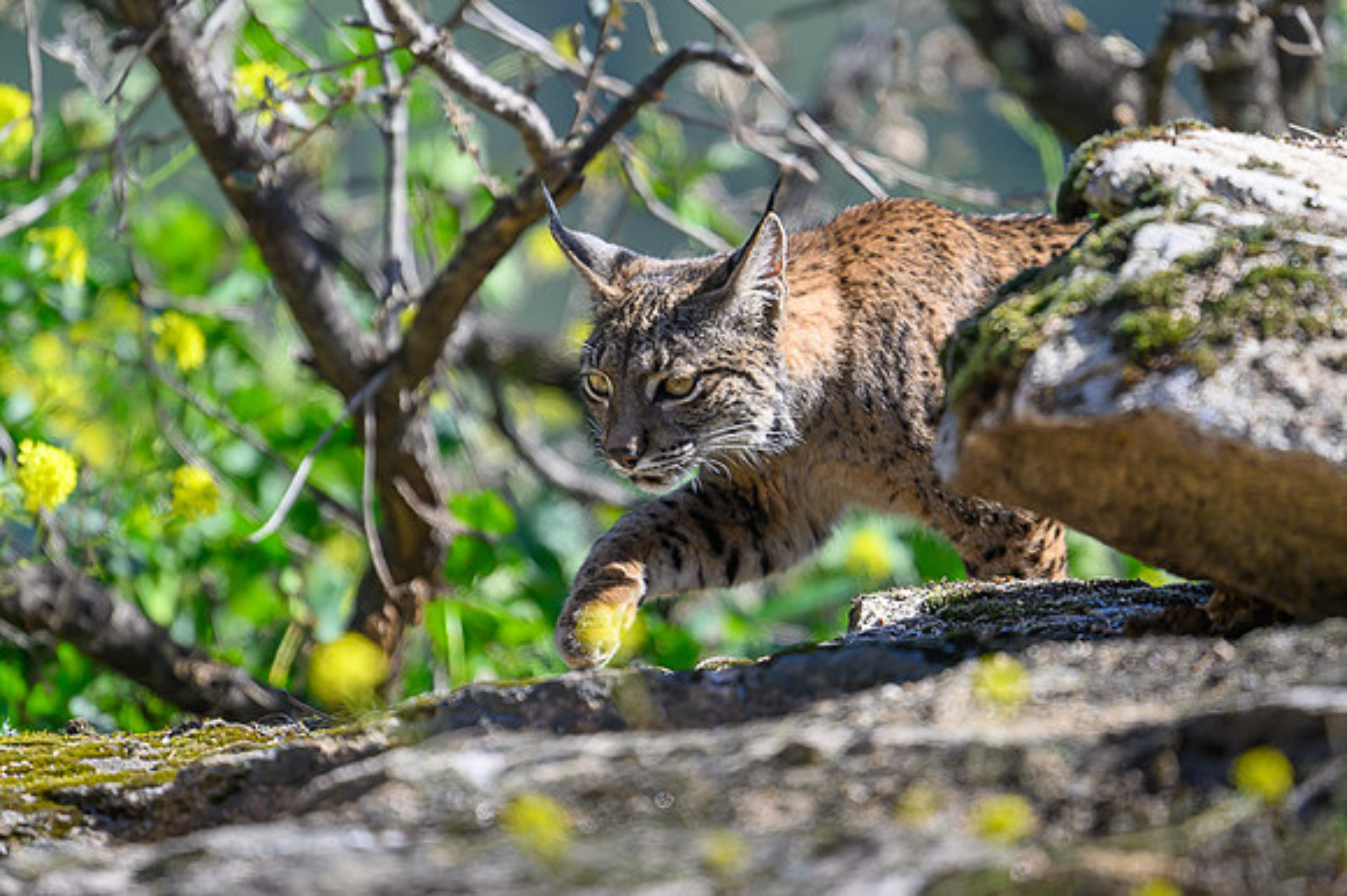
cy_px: 384
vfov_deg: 1.8
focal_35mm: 773
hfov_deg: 2.7
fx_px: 28902
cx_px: 772
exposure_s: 1/2000
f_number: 4
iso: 360
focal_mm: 560
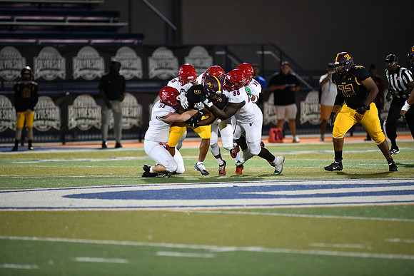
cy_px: 138
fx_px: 3451
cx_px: 207
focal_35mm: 300
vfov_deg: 4.6
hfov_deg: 6.9
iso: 3600
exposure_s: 1/1250
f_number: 2.8
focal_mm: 300
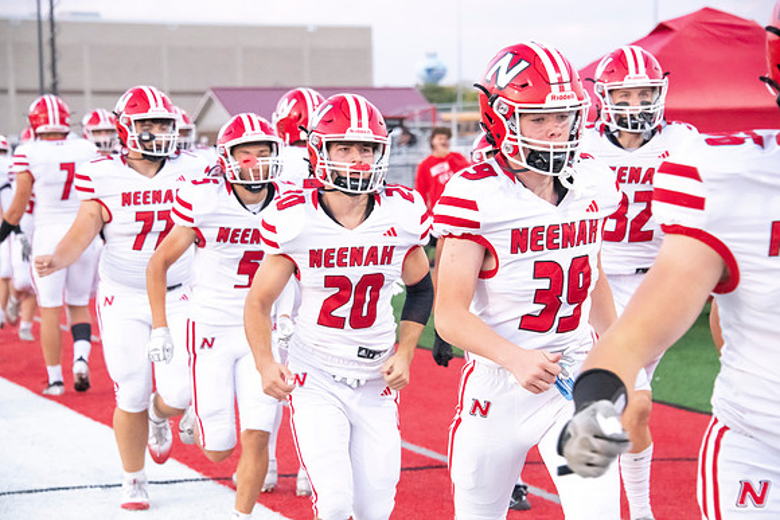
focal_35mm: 125
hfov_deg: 16.4
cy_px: 260
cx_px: 390
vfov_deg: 11.0
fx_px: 2709
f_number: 7.1
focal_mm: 125
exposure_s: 1/800
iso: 10000
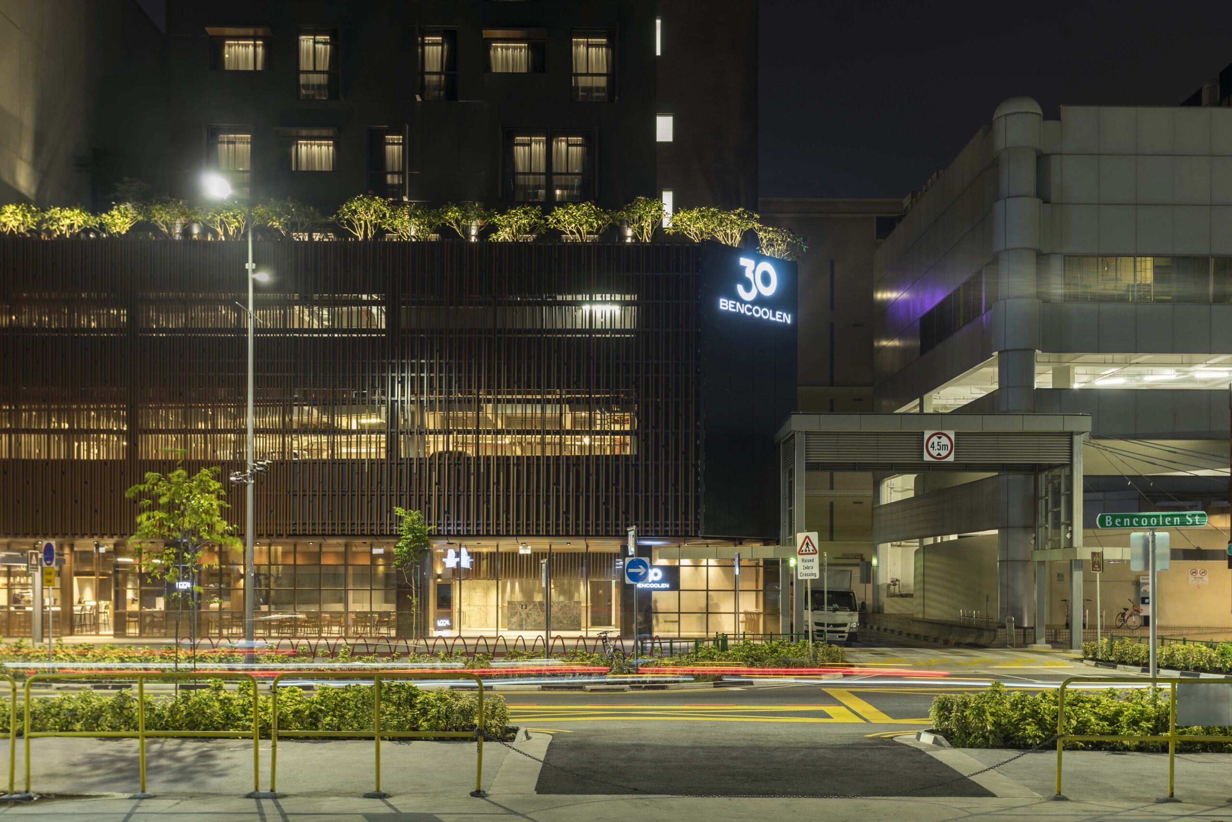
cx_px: 616
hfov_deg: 53.1
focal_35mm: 36
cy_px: 411
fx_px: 1232
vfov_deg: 36.9
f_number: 8
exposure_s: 5
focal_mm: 36
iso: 100
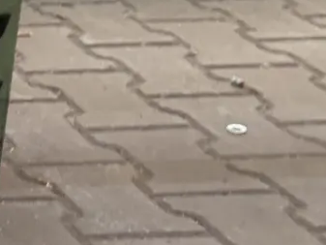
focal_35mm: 148
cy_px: 108
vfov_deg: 10.0
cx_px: -445
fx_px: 1394
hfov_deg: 11.2
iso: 125
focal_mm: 5.96
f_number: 1.6
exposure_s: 1/60
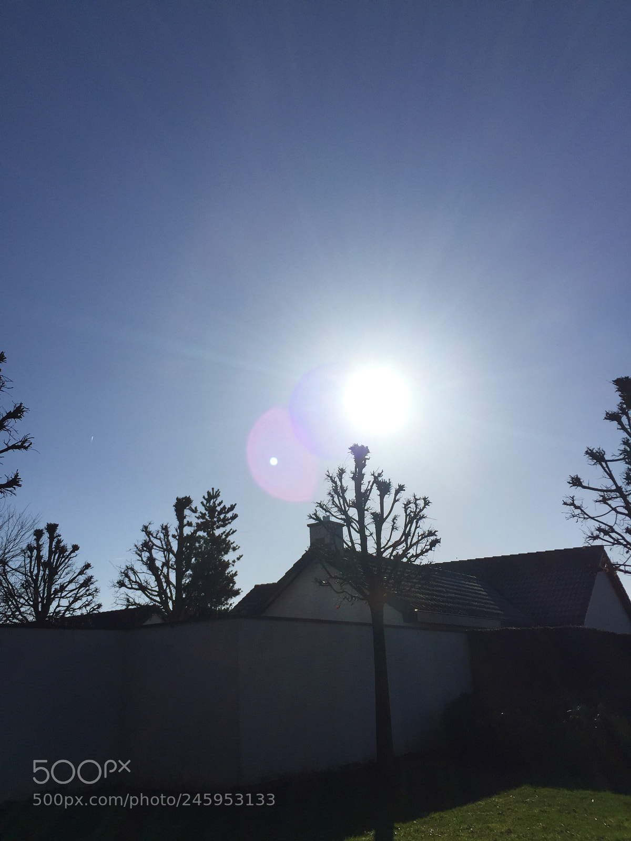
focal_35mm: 29
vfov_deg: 61.7
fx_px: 705
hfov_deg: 48.2
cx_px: 316
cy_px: 420
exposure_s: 1/9901
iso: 32
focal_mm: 4.15
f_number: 2.2
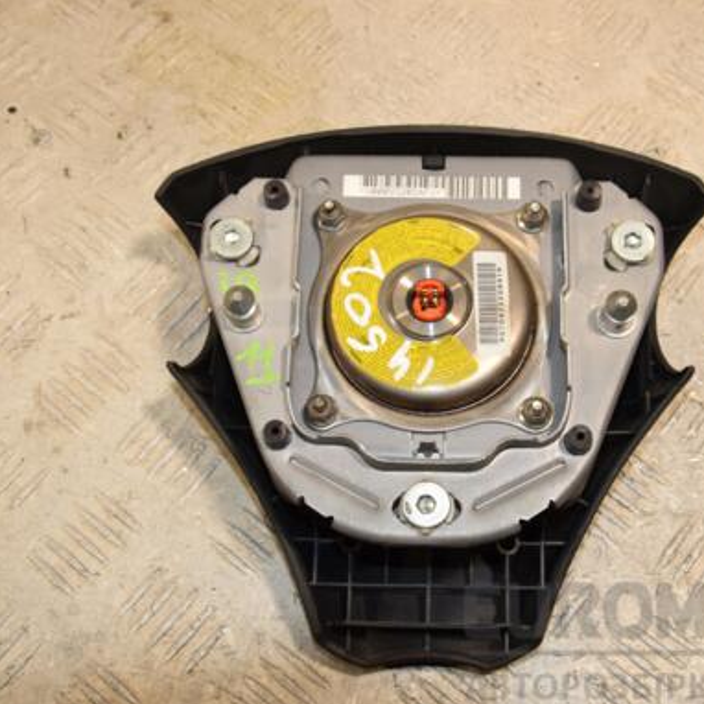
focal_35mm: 52
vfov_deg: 32.8
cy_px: 365
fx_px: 1196
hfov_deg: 32.7
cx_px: 429
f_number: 8
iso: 800
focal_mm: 26
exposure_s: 1/200
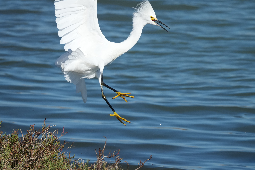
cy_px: 85
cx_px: 128
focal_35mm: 840
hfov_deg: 2.5
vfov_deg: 1.6
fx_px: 5950
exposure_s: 1/3200
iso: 640
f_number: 6.3
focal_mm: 560
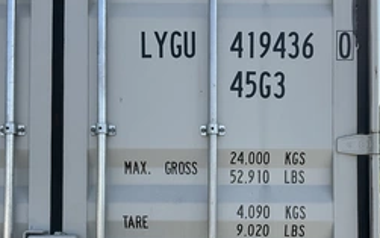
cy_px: 196
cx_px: 223
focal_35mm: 49
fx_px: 508
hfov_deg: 40.9
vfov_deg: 25.8
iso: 25
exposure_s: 1/1168
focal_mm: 3
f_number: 1.8
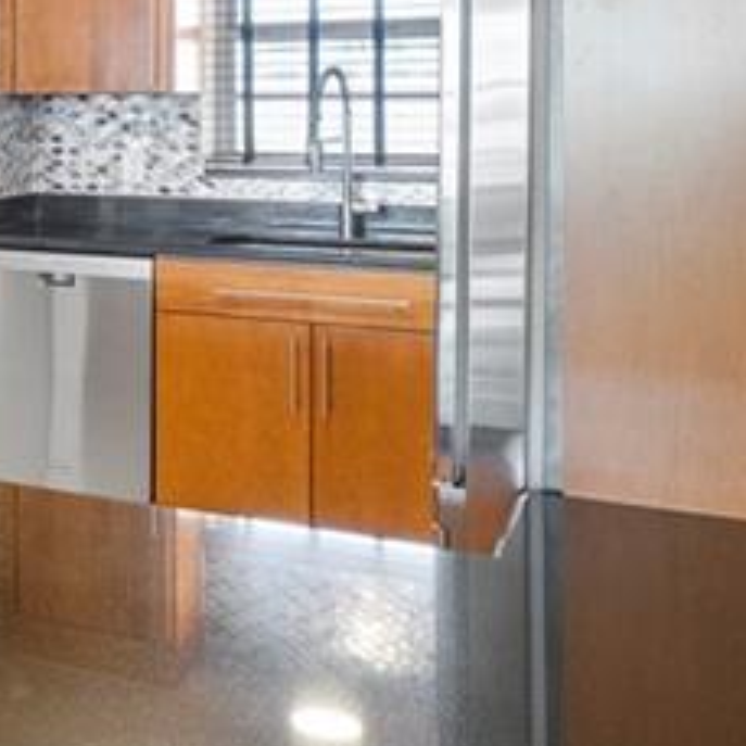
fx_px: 1390
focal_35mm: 57
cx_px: -238
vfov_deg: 29.1
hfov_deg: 25.6
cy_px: 106
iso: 160
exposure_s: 1/1.67
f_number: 11
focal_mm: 10
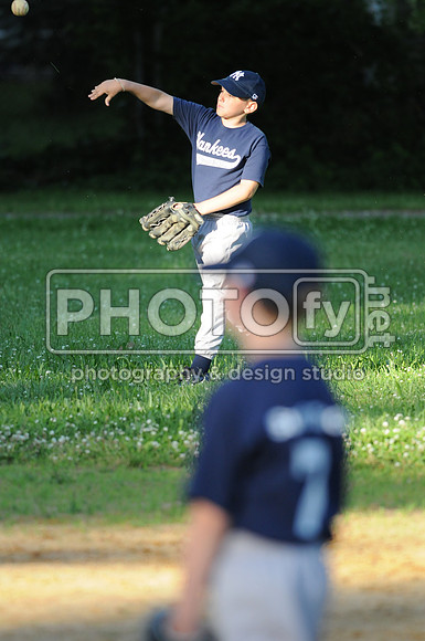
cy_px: 320
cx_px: 212
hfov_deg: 3.0
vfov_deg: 4.6
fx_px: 7992
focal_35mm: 450
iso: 800
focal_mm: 300
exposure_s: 1/1600
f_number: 4
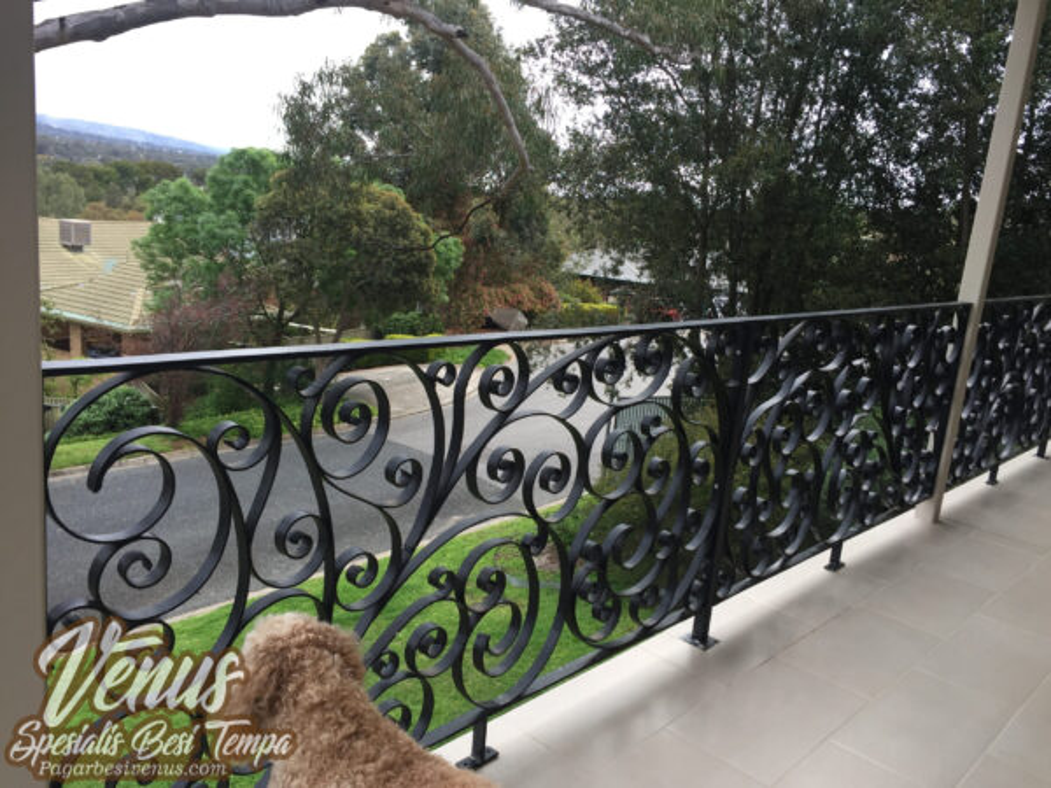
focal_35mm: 29
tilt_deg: -12.2
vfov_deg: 48.2
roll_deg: -6.1
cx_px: 526
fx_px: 880
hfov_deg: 61.7
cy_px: 394
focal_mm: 4.15
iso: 32
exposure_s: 1/100
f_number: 2.2
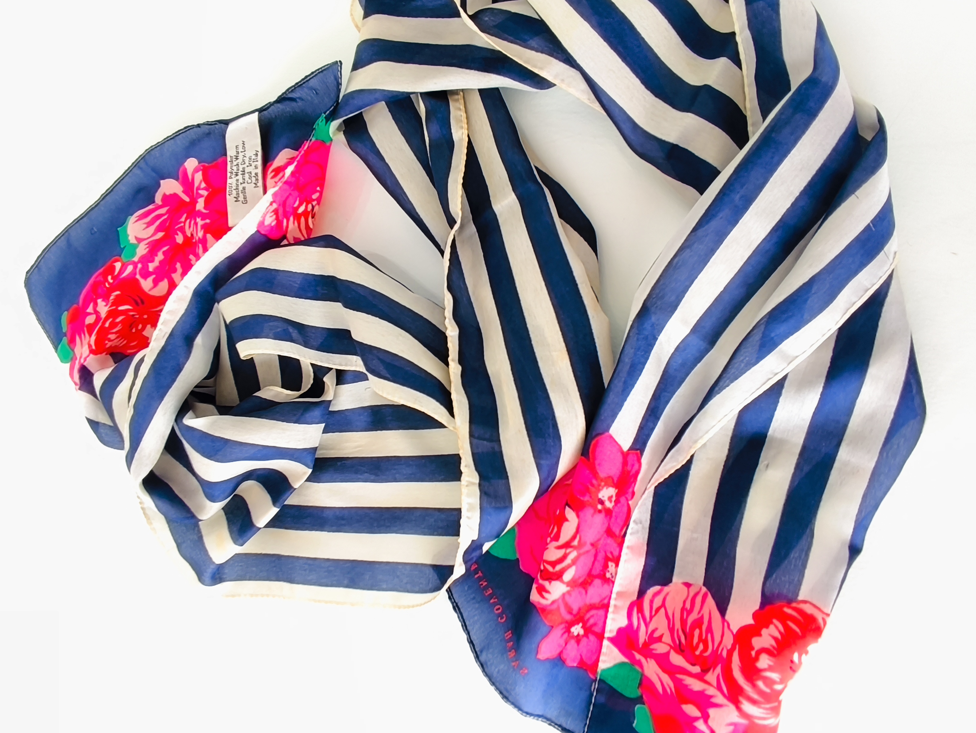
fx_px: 649
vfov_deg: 58.9
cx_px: 488
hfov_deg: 73.9
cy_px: 366
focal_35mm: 23
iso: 50
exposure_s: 1/50
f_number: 2.2
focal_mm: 1.65
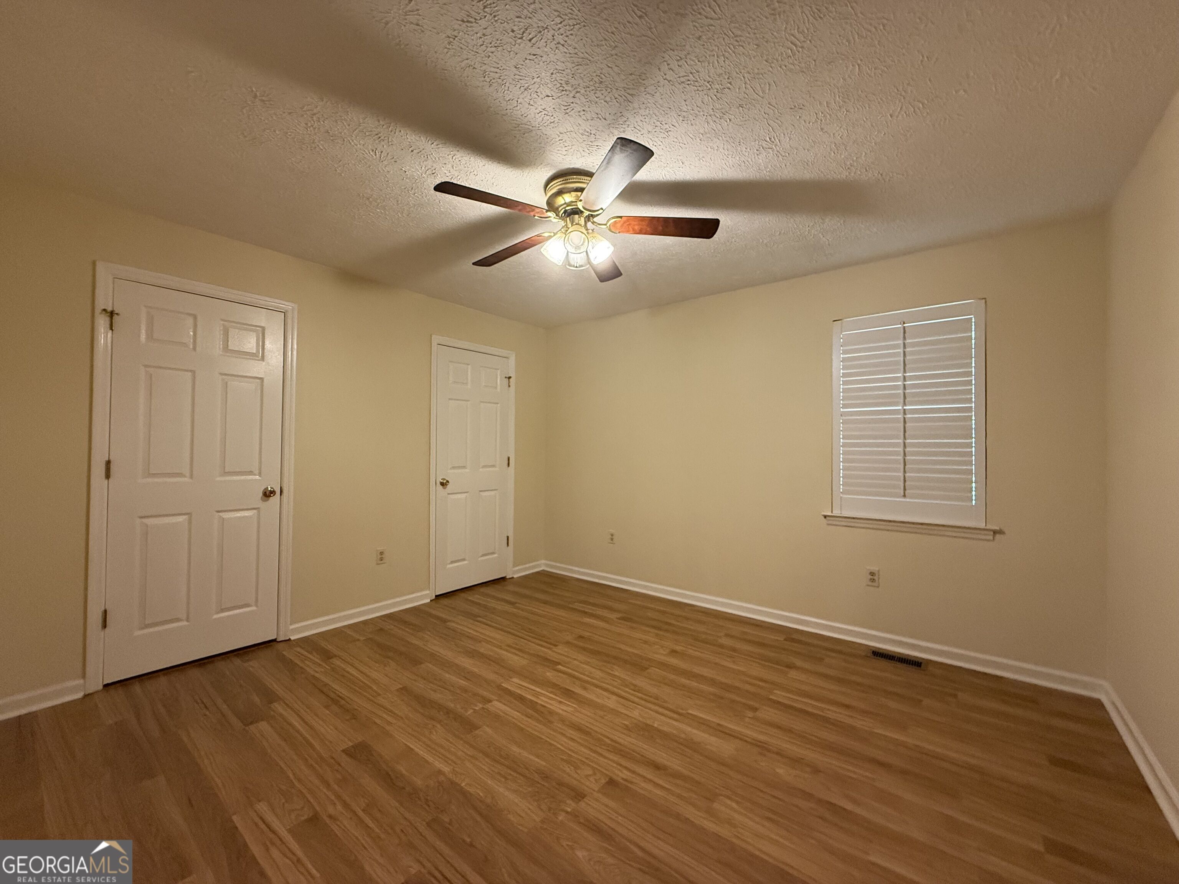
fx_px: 477
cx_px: 590
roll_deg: -0.3
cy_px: 442
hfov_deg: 102.1
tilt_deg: +1.1
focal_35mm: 14
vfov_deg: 85.7
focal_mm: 2.22
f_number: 2.2
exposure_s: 1/120
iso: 500
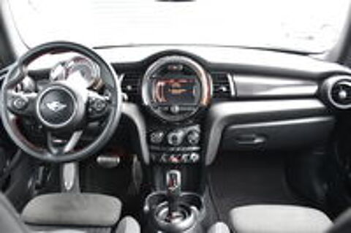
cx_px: 176
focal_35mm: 33
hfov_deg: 57.3
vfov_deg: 39.9
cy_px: 116
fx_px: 321
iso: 1600
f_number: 3.5
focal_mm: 22
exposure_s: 1/60
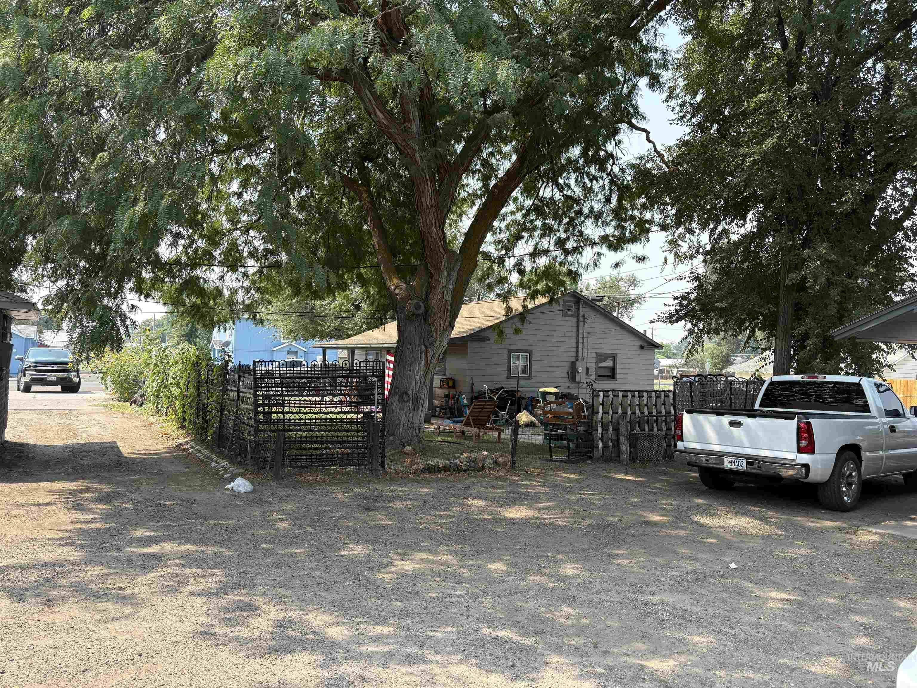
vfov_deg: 53.1
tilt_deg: +0.3
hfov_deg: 67.3
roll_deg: -2.1
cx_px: 458
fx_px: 689
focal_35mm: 26
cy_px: 344
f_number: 1.6
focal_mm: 5.96
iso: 64
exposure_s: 1/1393
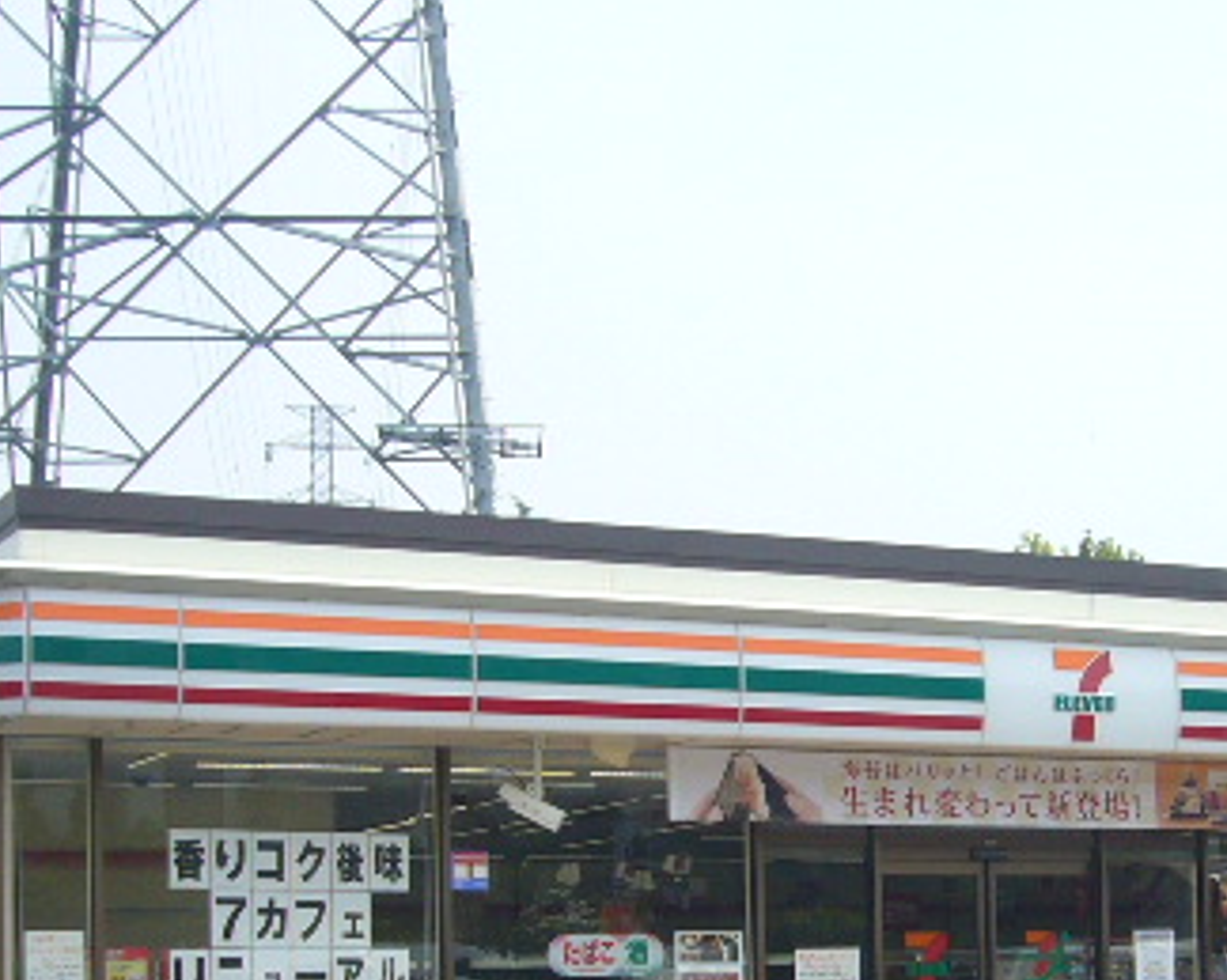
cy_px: 901
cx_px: 966
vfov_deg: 19.0
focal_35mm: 79
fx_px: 2868
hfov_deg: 23.8
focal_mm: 4.9
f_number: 5.6
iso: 80
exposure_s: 1/250
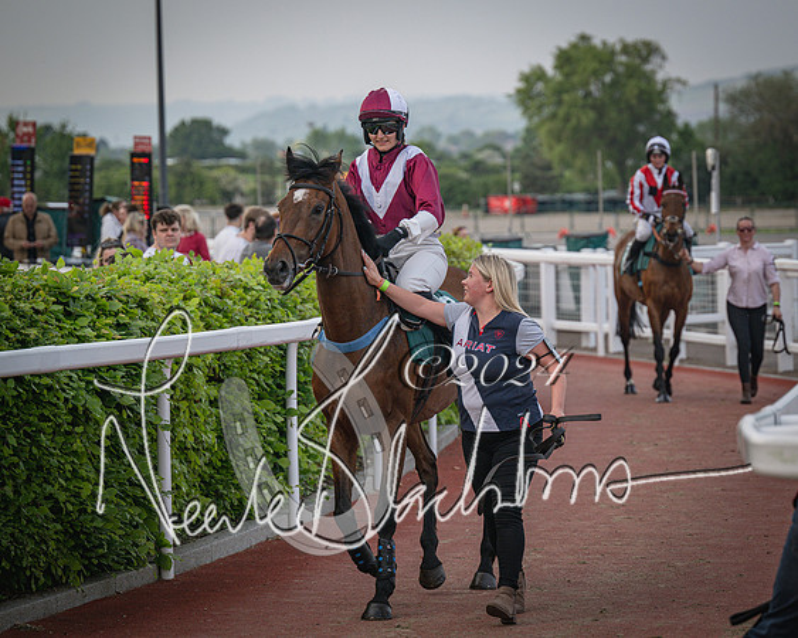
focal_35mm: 174
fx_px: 4108
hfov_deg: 11.1
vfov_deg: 8.9
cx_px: 510
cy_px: 297
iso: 400
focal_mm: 140
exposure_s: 1/1250
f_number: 4
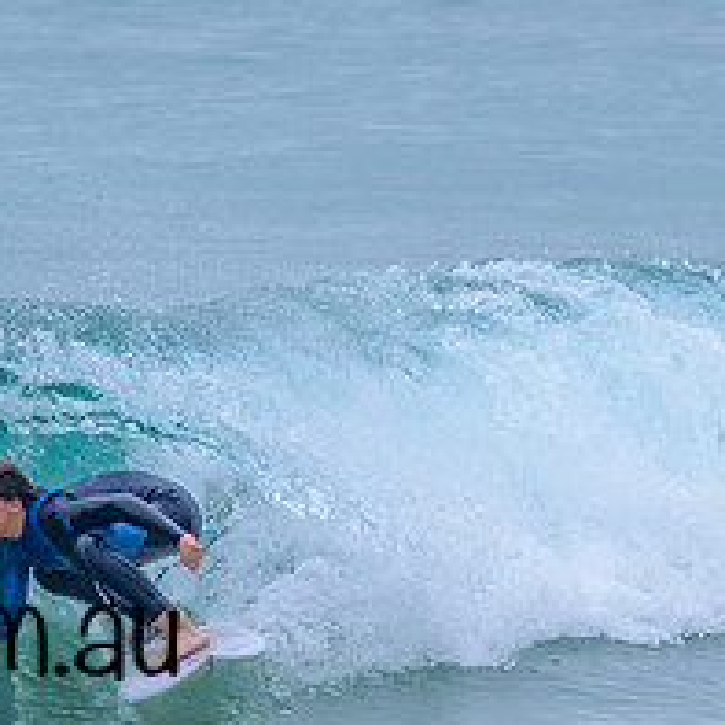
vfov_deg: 0.6
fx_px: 65139
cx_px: 23
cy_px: 337
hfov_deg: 0.6
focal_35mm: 2749
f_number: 6.3
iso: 2200
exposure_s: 1/1600
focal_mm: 800
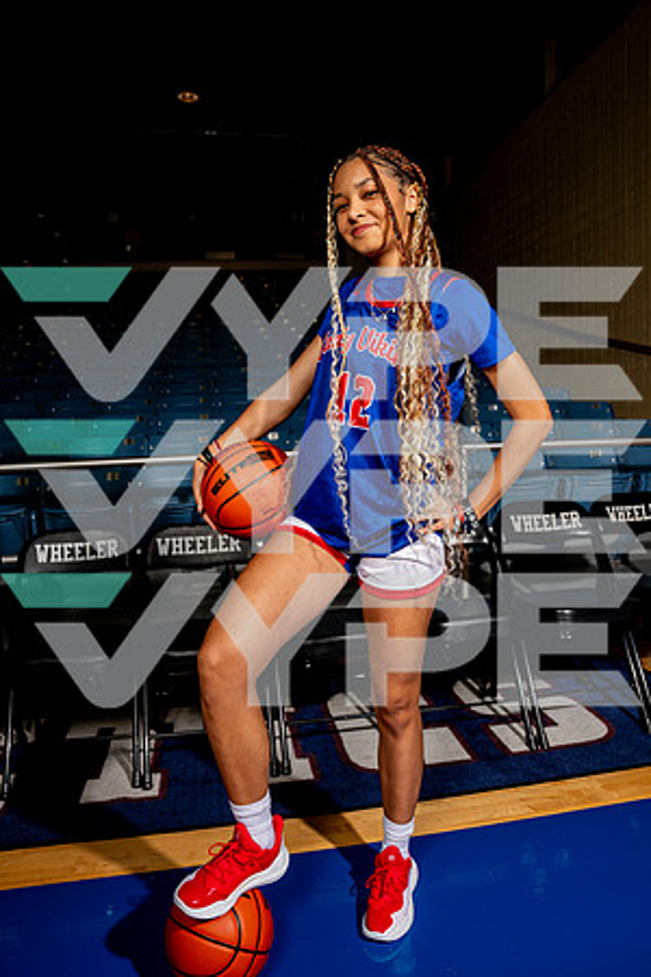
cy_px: 488
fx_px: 651
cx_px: 326
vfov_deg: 73.7
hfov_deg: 53.1
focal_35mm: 24
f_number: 7.1
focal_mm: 24
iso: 250
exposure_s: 1/125
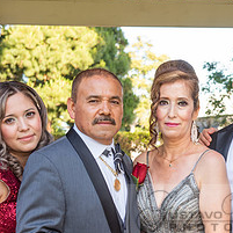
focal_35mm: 118
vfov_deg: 14.6
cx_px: 227
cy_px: 212
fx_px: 899
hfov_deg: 14.6
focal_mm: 48
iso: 400
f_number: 5.6
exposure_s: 1/200
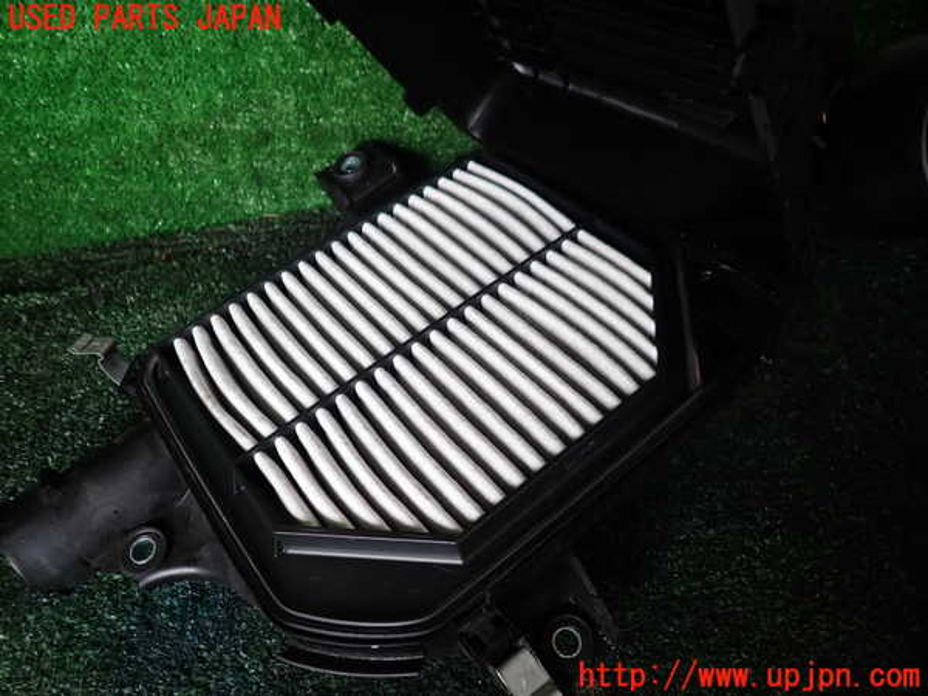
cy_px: 348
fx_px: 670
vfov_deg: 54.9
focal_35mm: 25
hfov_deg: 69.4
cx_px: 464
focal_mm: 4.5
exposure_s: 1/60
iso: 100
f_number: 2
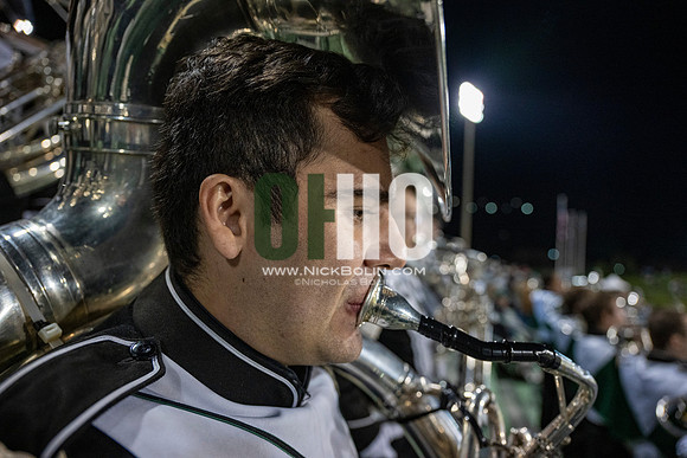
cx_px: 344
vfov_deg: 53.2
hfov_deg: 73.7
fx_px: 458
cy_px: 229
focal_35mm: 24
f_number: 3.2
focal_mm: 24
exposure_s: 1/500
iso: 2000
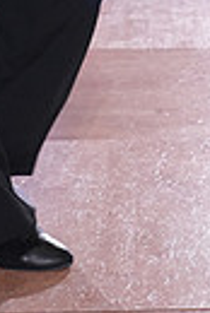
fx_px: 1553
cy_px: -364
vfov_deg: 10.4
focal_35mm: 178
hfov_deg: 7.6
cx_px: 298
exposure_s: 1/500
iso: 2500
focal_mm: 40
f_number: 4
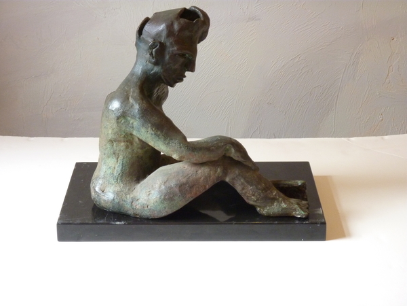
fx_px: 1058
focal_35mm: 90
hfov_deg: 21.8
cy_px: 153
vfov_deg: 16.4
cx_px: 204
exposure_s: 1/20
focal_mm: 14.7
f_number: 4.3
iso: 400
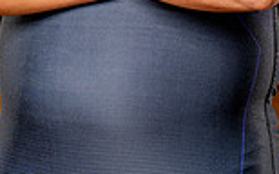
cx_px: 109
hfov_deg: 10.0
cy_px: -207
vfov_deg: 6.1
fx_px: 1588
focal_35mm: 209
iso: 320
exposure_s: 1/250
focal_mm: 70
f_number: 5.6
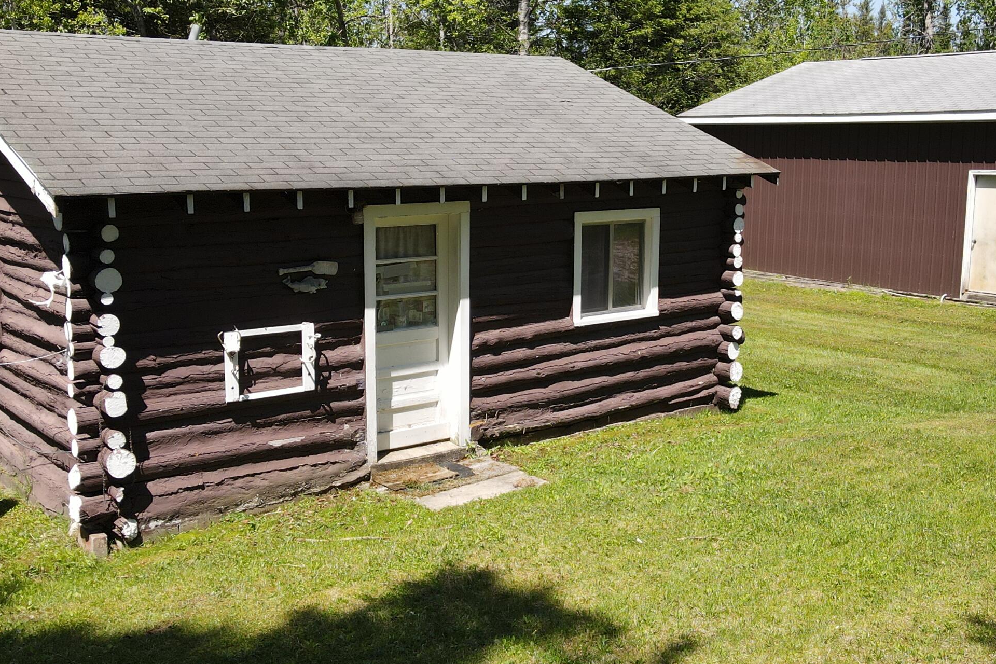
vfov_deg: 34.2
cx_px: 569
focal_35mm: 39
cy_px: 301
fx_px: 1079
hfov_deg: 49.4
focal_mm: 4.5
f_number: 2.8
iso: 100
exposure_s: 1/400
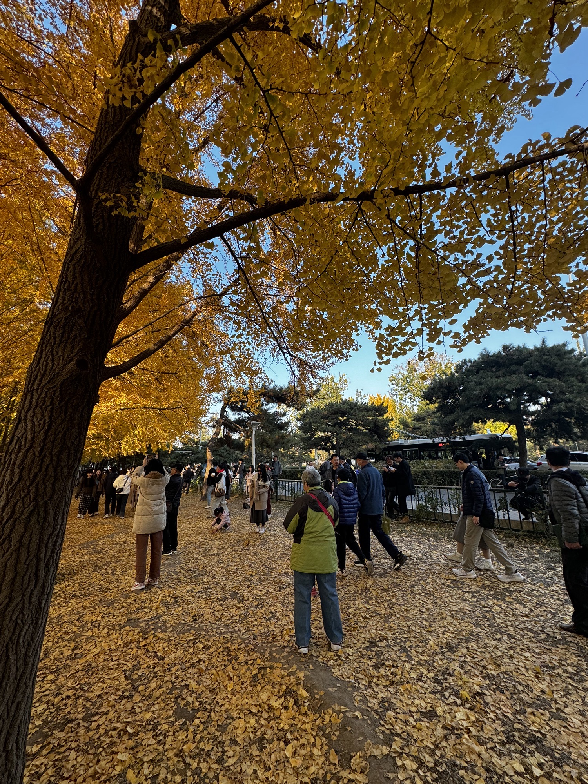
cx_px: 294
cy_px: 392
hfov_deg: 85.7
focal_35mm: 14
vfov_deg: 102.1
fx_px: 317
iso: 40
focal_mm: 2.22
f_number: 2.2
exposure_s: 1/99
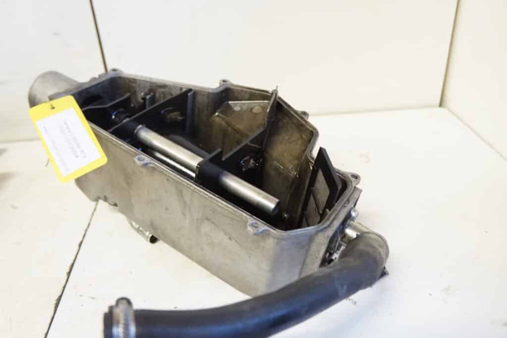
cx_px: 254
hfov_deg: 67.4
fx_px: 380
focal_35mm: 27
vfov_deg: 47.9
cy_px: 169
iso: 2000
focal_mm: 18
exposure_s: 1/40
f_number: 4
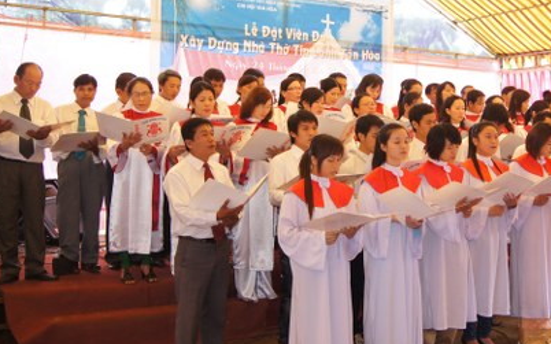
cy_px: 140
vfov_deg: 27.9
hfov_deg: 42.9
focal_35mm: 46
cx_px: 369
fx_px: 691
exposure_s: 1/125
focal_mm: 22
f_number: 4
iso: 400
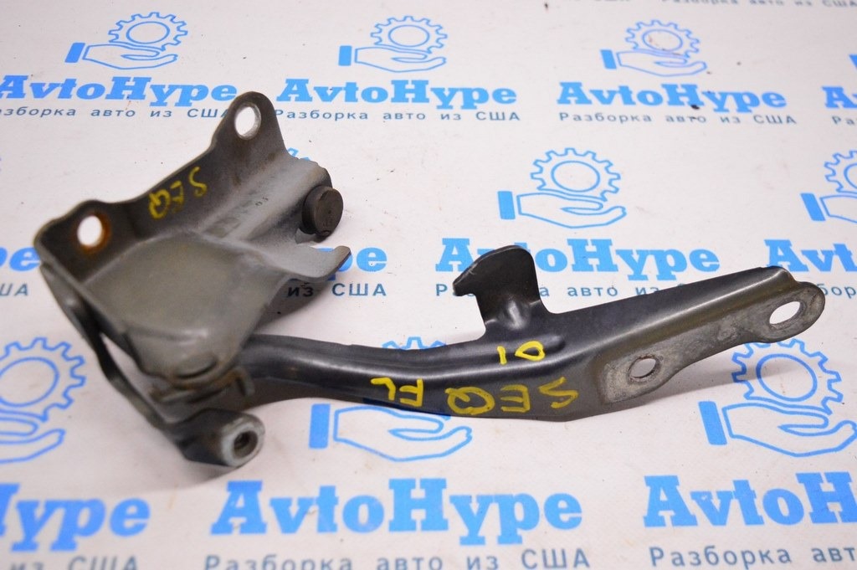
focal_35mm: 38
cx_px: 428
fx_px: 892
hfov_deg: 51.3
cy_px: 285
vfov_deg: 35.4
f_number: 4
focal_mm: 25
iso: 3200
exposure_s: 1/400
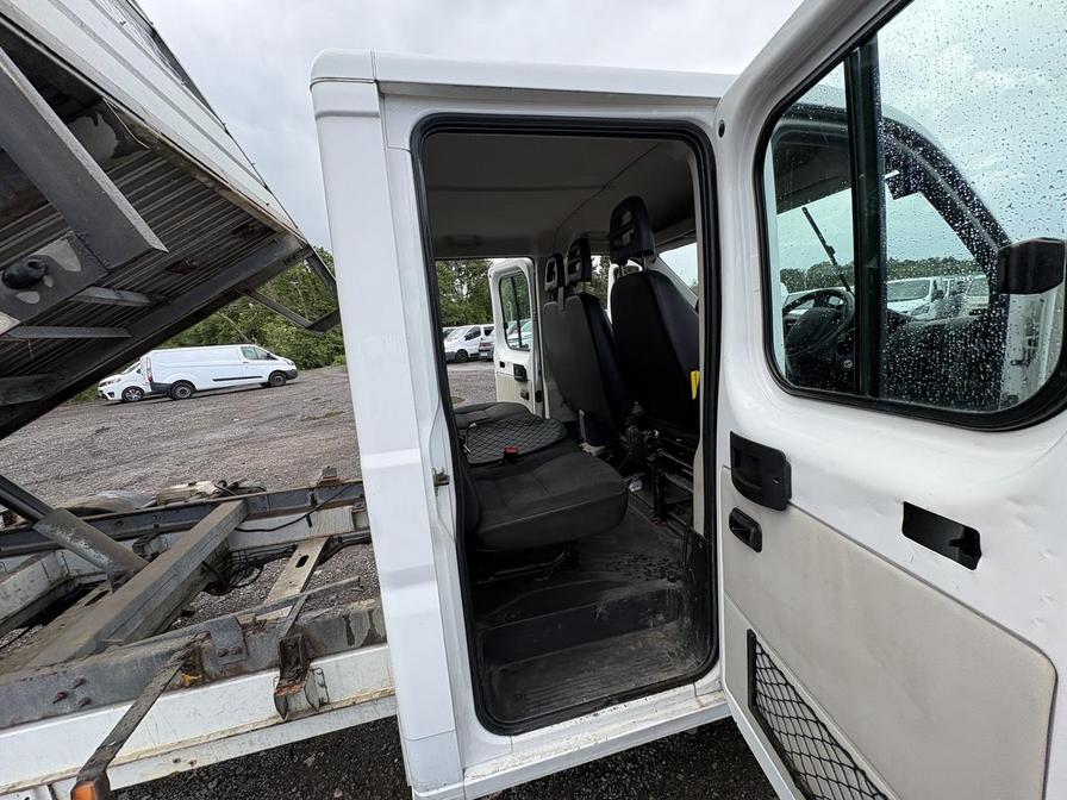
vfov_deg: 85.7
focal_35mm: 14
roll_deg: +4.5
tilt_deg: -3.6
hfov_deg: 102.1
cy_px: 400
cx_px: 534
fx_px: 432
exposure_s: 1/501
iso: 40
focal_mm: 2.22
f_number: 2.2
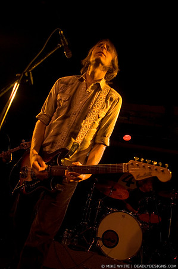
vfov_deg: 62.0
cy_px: 134
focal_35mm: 30
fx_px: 223
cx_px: 89
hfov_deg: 43.5
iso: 800
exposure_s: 1/100
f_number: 3.2
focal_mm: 20
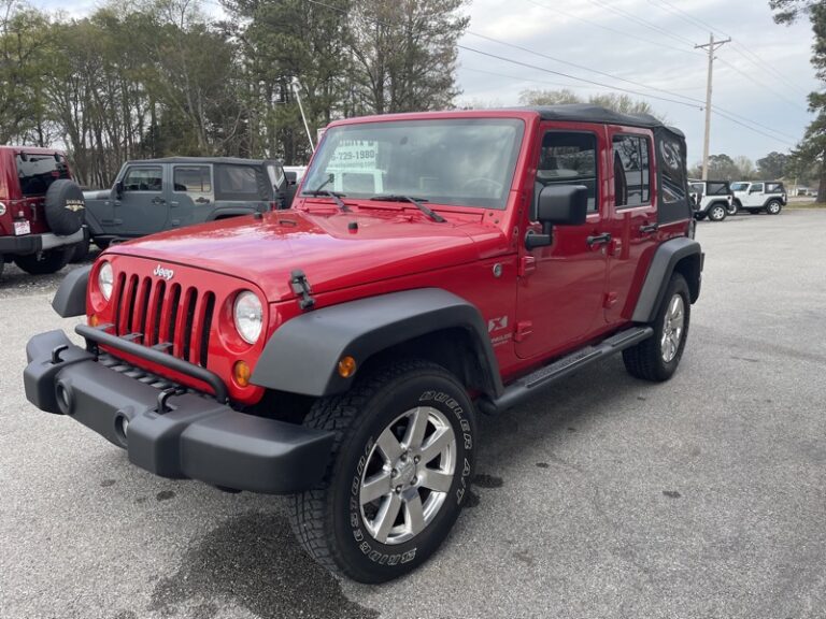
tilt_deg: -10.8
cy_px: 310
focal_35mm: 26
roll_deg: +0.6
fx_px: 620
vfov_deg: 53.1
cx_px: 413
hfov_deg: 67.3
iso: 32
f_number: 1.6
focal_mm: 4.2
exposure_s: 1/483
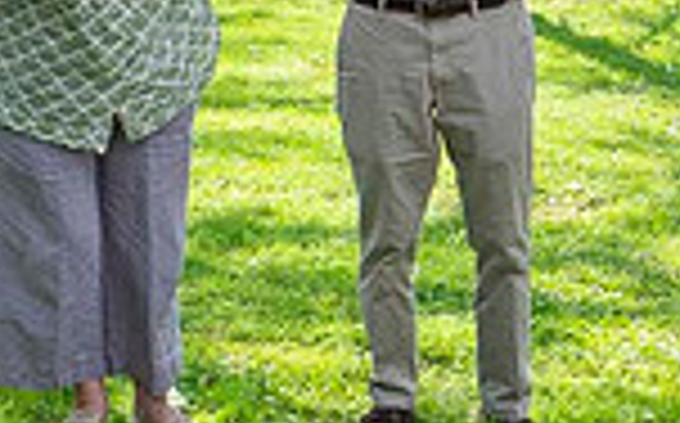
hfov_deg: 21.1
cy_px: 43
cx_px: 189
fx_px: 1814
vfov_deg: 13.2
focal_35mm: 98
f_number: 6.3
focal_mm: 12
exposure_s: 1/320
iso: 400
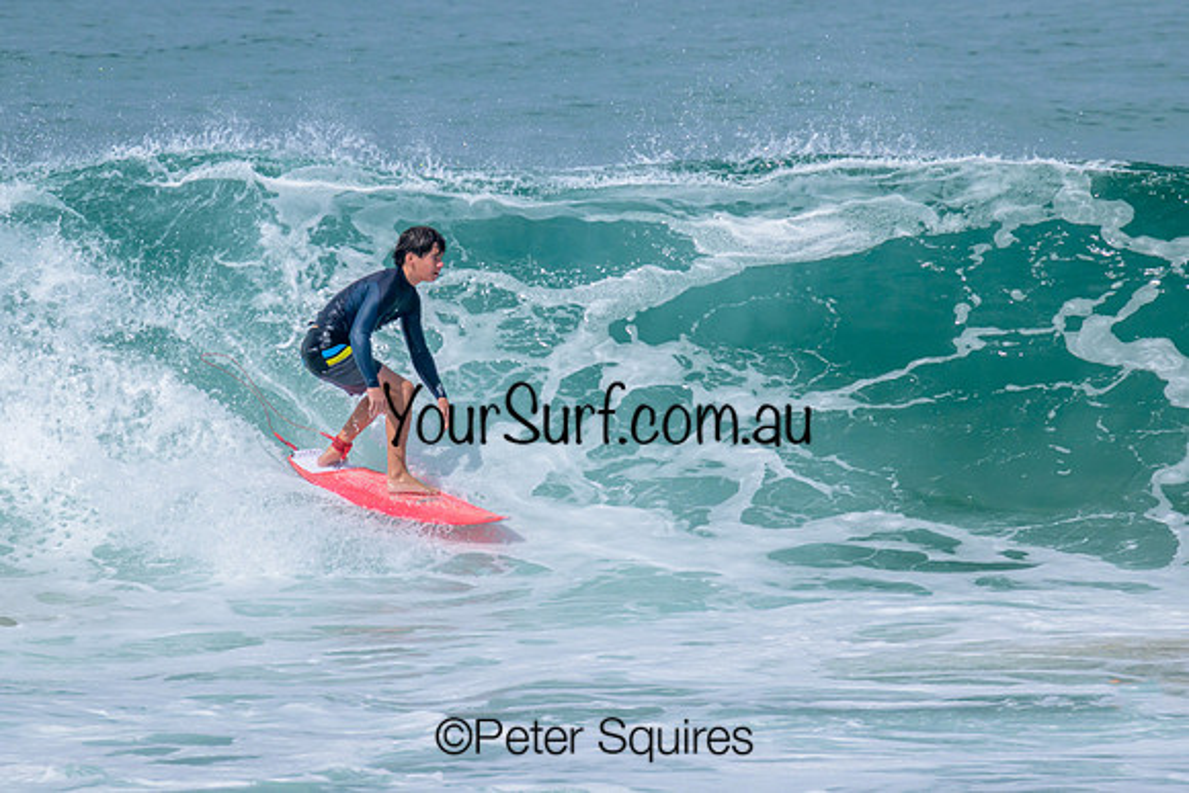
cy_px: 258
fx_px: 36156
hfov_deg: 1.9
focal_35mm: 1095
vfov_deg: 1.3
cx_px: 565
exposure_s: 1/2000
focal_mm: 800
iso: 400
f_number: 11
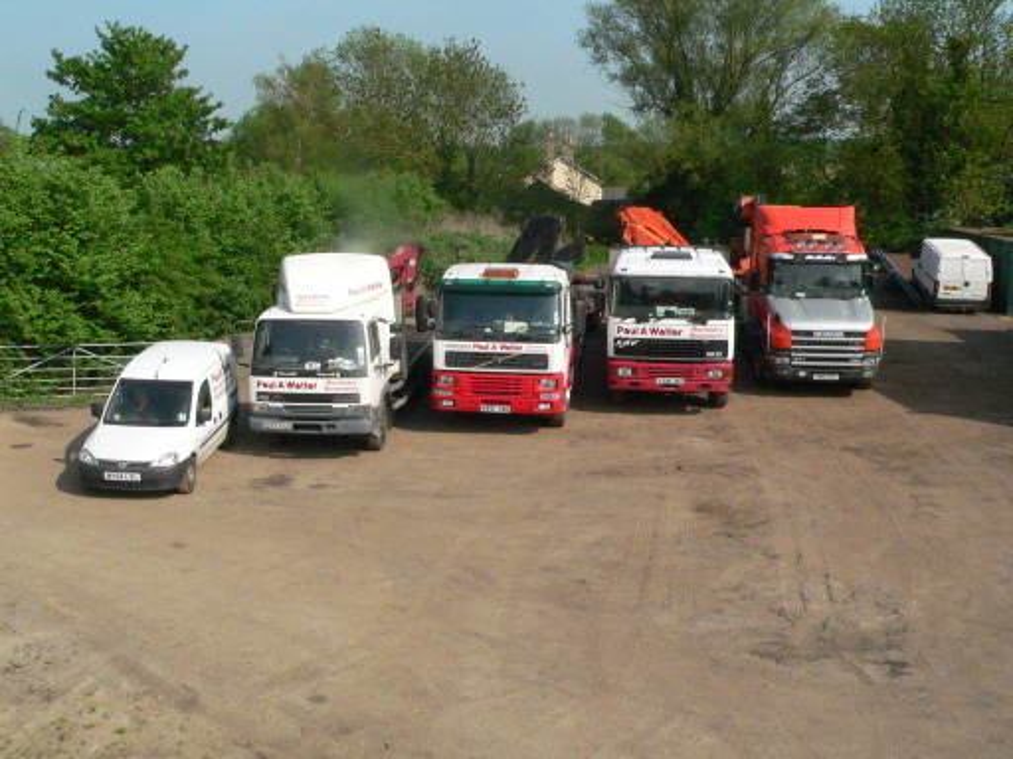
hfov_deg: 51.4
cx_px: 506
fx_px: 1054
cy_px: 380
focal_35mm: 36
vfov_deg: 39.7
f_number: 7.3
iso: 400
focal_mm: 6
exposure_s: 1/1300
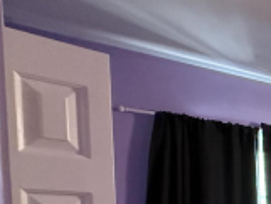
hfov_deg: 19.2
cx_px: 541
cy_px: 256
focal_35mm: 58
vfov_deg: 22.8
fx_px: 454
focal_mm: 2.22
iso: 640
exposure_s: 1/60
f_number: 2.2
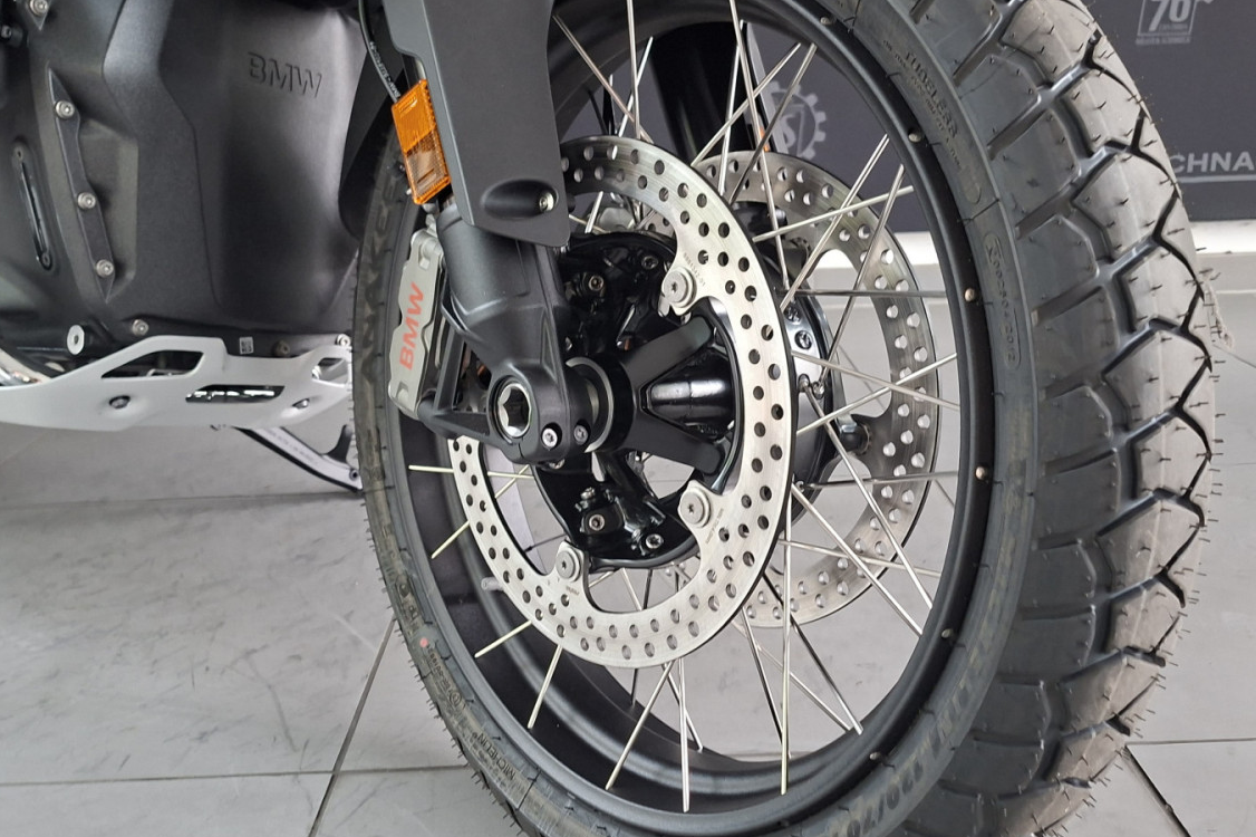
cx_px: 613
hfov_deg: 55.8
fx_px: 1186
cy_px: 397
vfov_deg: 38.9
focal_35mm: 34
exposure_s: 1/50
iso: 320
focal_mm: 5.54
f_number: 1.8
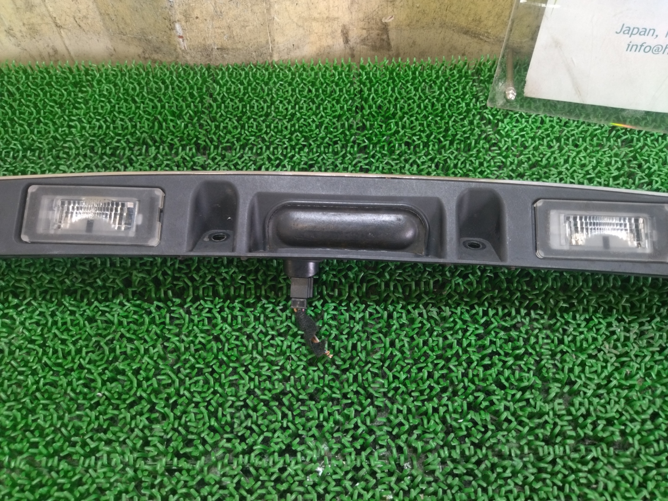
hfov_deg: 65.3
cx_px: 334
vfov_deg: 51.4
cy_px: 250
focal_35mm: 27
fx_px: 521
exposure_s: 1/50
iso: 145
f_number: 1.79
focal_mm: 4.74
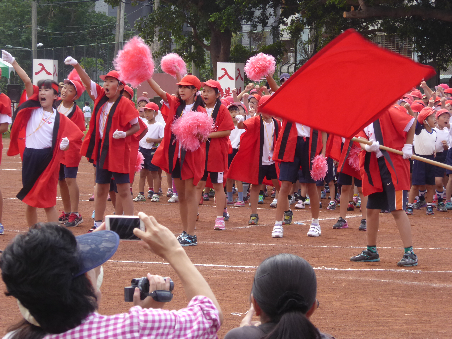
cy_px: 170
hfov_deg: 11.8
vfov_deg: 8.8
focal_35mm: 168
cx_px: 226
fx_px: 2194
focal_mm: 27.1
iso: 200
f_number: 5.4
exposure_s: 1/250
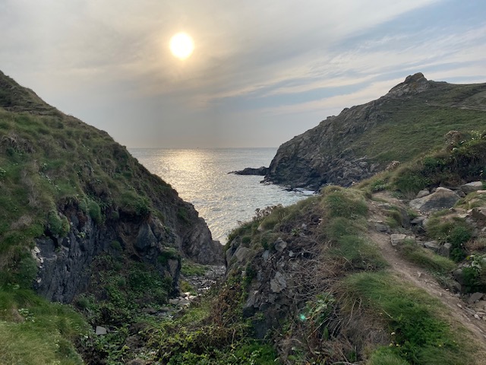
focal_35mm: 26
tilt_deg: -5.8
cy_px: 182
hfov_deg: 67.3
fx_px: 365
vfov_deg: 53.1
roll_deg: +0.0
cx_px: 243
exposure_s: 1/3311
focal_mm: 4.25
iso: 32
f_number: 1.8
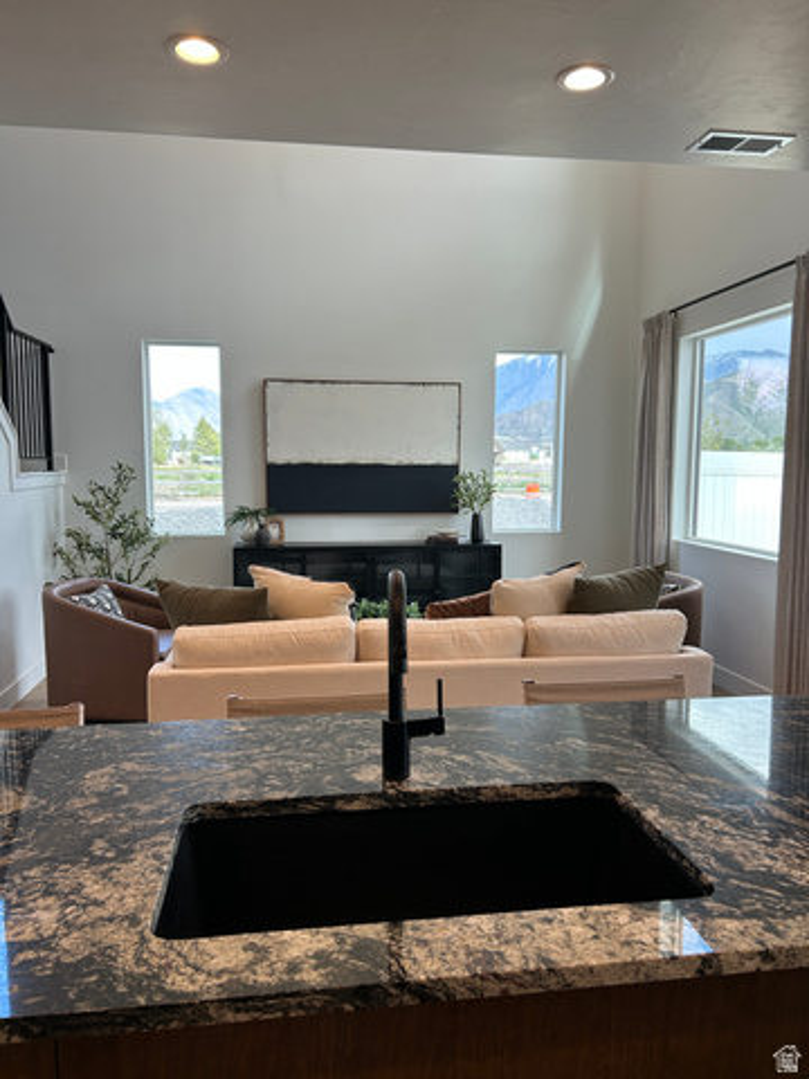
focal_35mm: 26
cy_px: 540
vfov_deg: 67.3
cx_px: 404
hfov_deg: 53.1
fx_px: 810
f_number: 1.5
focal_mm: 5.7
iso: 40
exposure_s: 1/185
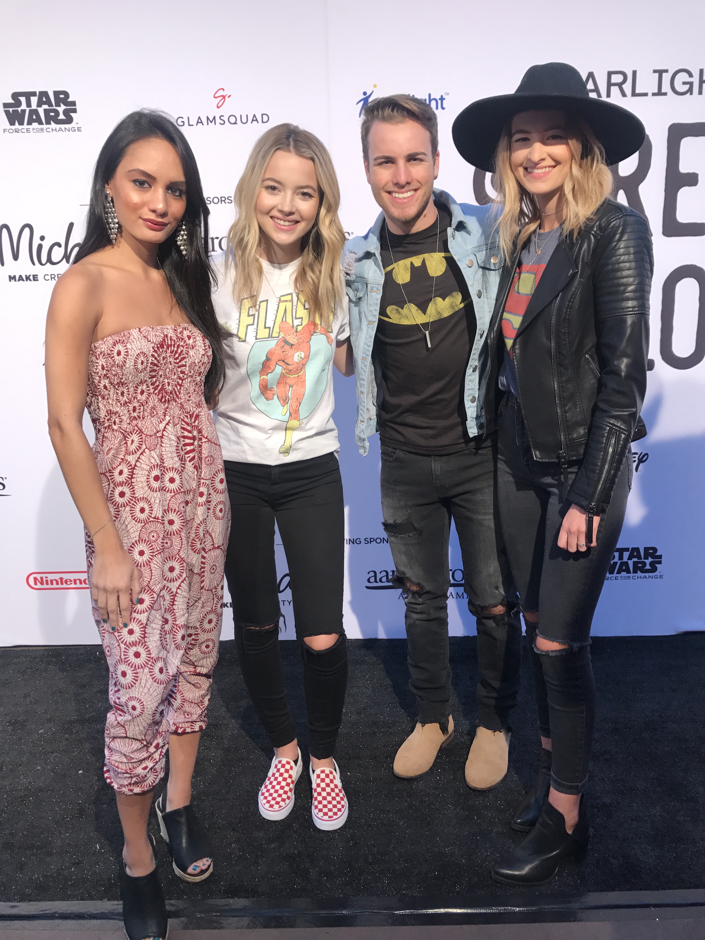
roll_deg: +1.2
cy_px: 470
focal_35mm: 28
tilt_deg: -11.2
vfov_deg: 63.4
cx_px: 352
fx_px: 760
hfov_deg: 49.7
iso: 40
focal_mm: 3.99
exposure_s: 1/120
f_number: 1.8
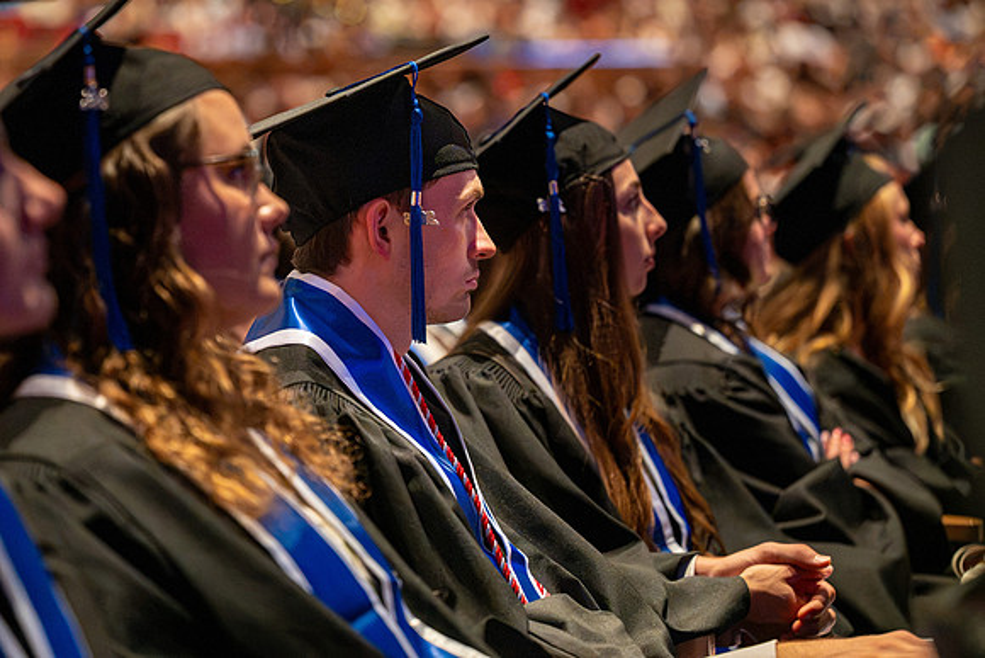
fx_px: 3205
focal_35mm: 117
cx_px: 408
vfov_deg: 11.7
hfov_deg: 17.5
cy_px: 265
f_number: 2.8
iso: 10000
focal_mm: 98
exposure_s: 1/125
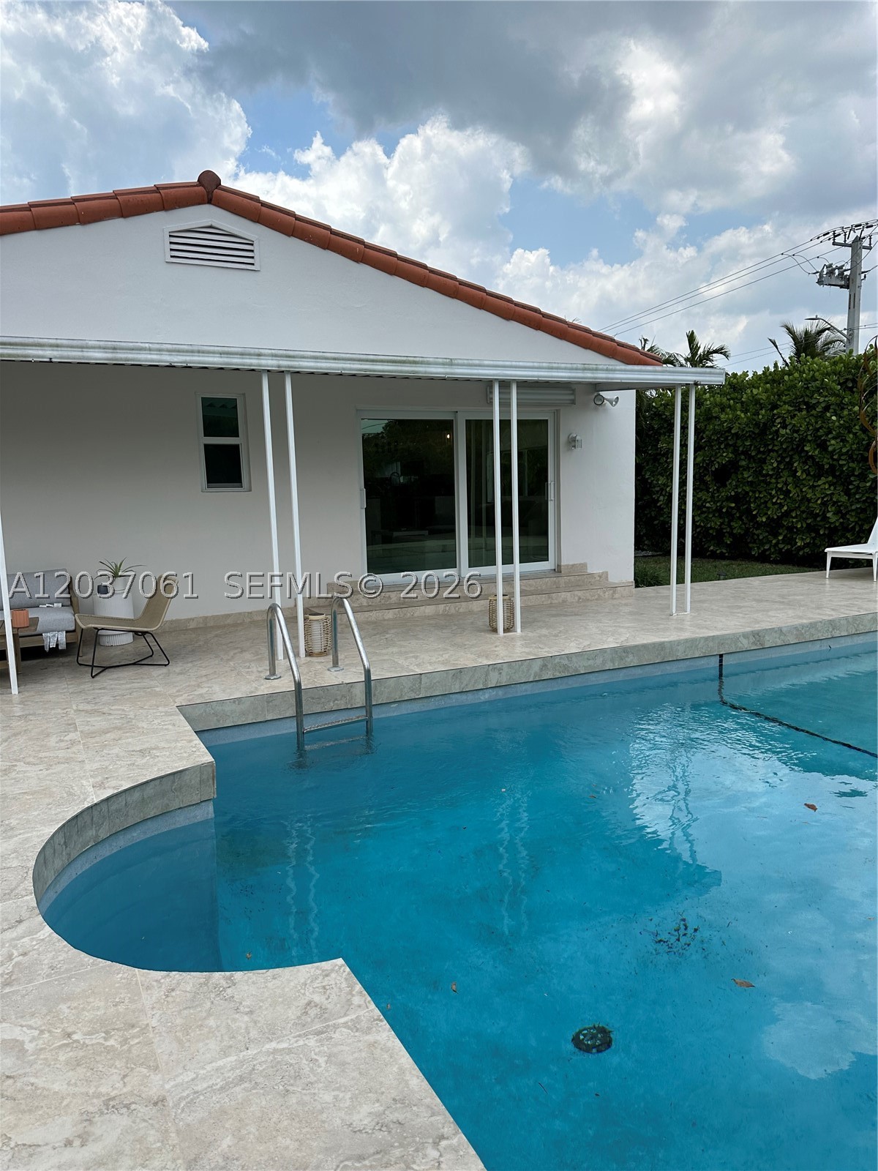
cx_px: 439
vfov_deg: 71.6
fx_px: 812
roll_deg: +0.5
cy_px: 586
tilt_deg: -6.3
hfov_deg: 56.8
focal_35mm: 24
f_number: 1.78
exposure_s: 1/4016
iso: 80
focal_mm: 6.86
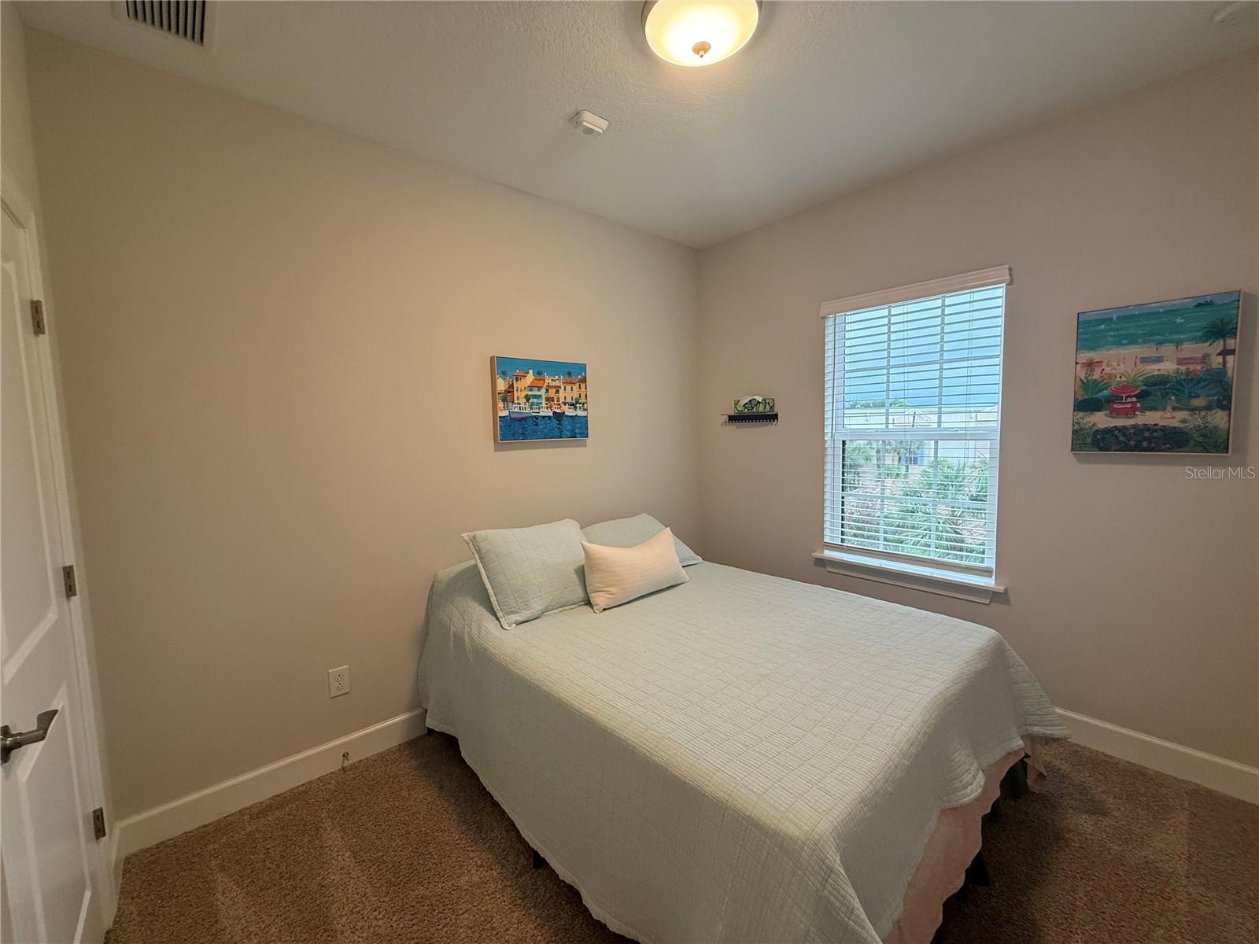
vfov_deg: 85.7
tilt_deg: -3.8
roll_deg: +0.9
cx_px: 630
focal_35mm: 14
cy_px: 472
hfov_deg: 102.1
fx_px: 509
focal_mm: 2.22
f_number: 2.2
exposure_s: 1/120
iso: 160
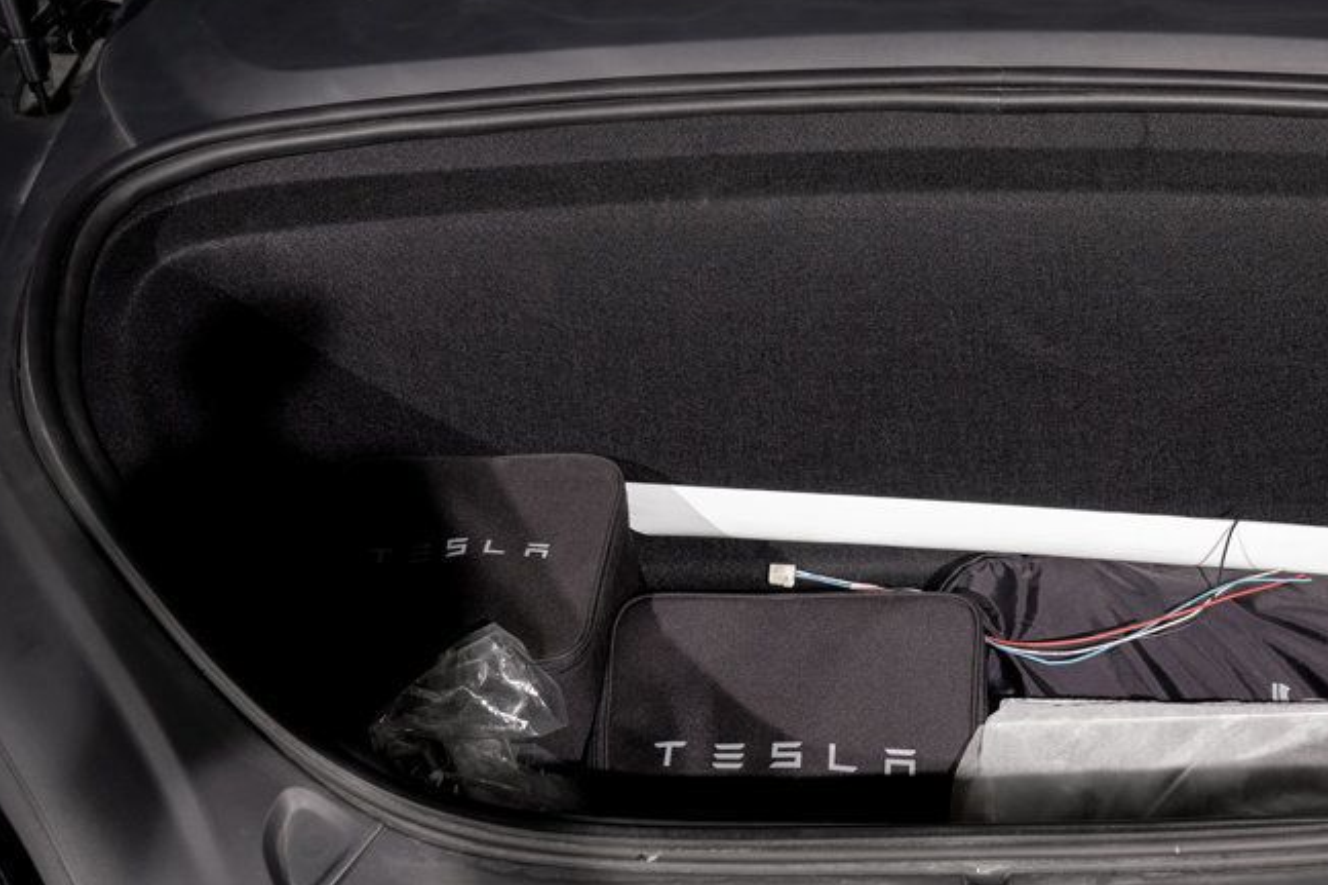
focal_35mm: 38
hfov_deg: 48.7
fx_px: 1401
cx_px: 1000
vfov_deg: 34.8
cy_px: 574
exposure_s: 1/50
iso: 250
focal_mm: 24
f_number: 6.3
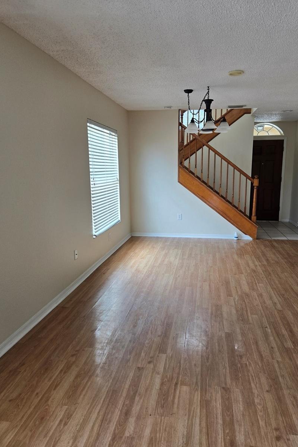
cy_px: 224
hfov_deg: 53.1
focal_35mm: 24
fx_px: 298
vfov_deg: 73.8
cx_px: 156
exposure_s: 1/180
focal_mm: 5.4
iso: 64
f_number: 1.8
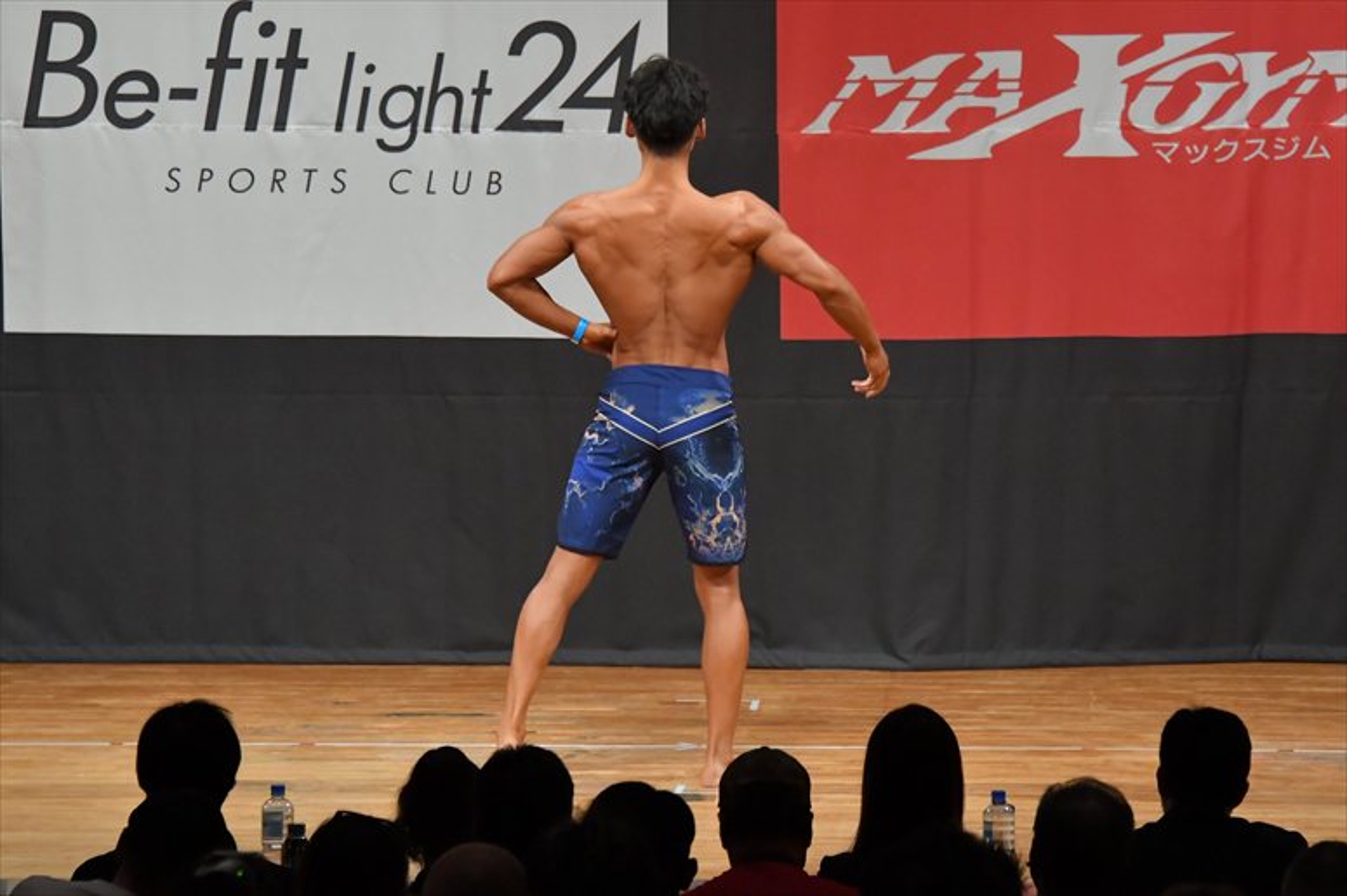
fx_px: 8976
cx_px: 674
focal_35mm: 240
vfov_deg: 5.7
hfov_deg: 8.6
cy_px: 448
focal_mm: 160
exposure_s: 1/400
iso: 6400
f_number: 5.6
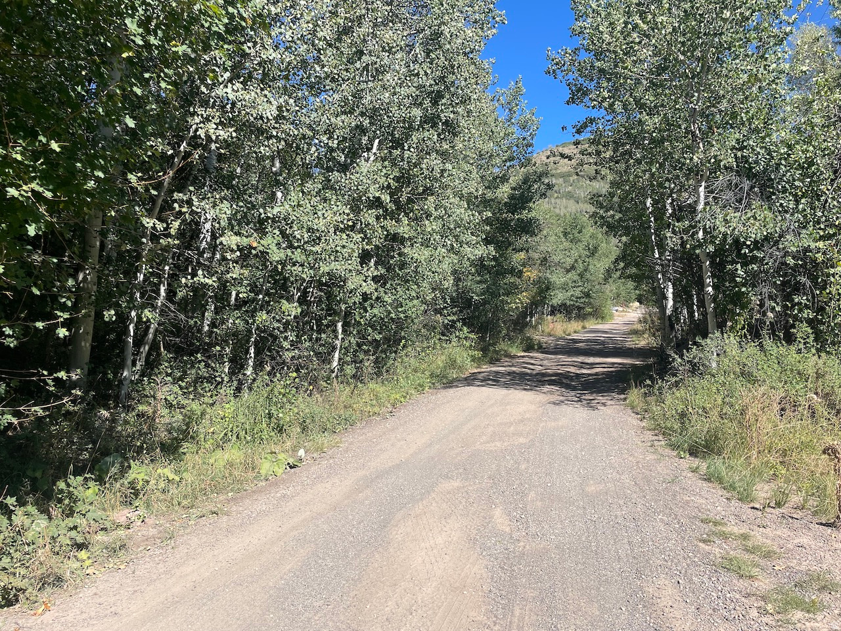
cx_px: 420
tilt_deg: +4.9
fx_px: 632
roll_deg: +0.5
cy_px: 316
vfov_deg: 53.1
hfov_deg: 67.3
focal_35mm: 26
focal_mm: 4.2
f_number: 1.6
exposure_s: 1/2132
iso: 32
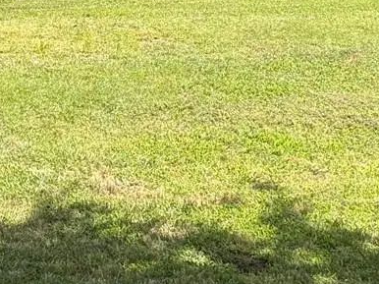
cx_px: 89
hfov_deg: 14.2
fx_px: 1510
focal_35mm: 138
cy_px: -28
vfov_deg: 10.6
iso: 50
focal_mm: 5.96
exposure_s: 1/2364
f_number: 1.6
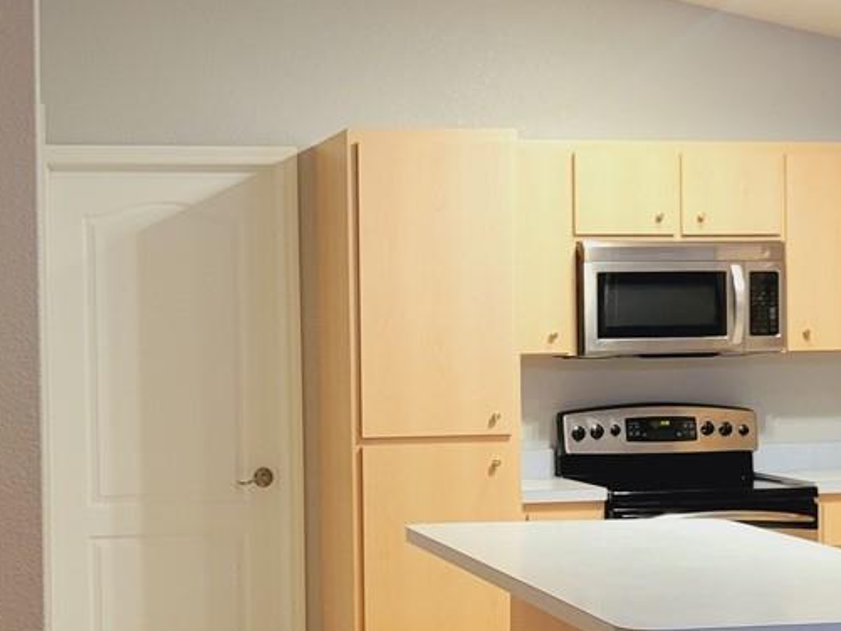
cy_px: 386
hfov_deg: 23.5
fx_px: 2017
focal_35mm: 83
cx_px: 445
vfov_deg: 17.8
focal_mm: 5.4
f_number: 1.8
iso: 200
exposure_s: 1/40
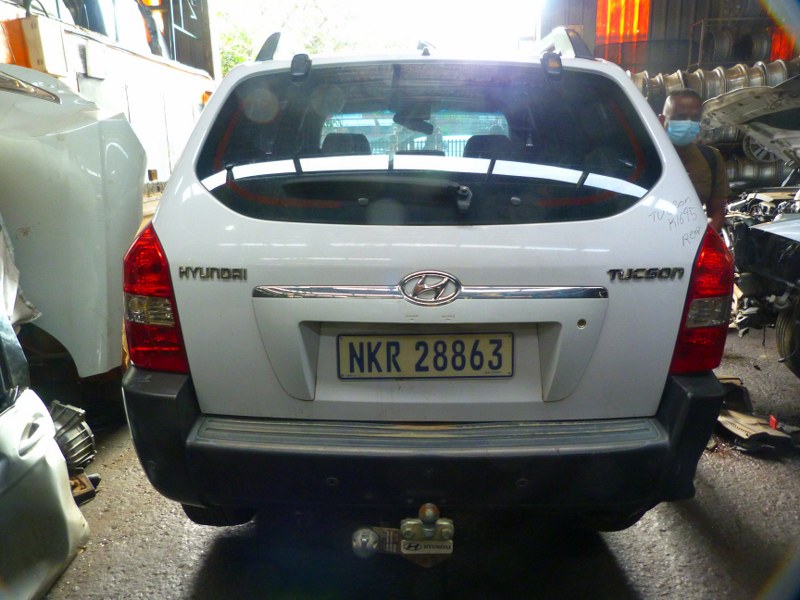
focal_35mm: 25
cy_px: 300
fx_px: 578
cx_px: 400
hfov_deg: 69.4
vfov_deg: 54.9
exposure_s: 1/60
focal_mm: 4.5
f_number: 2.8
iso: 400
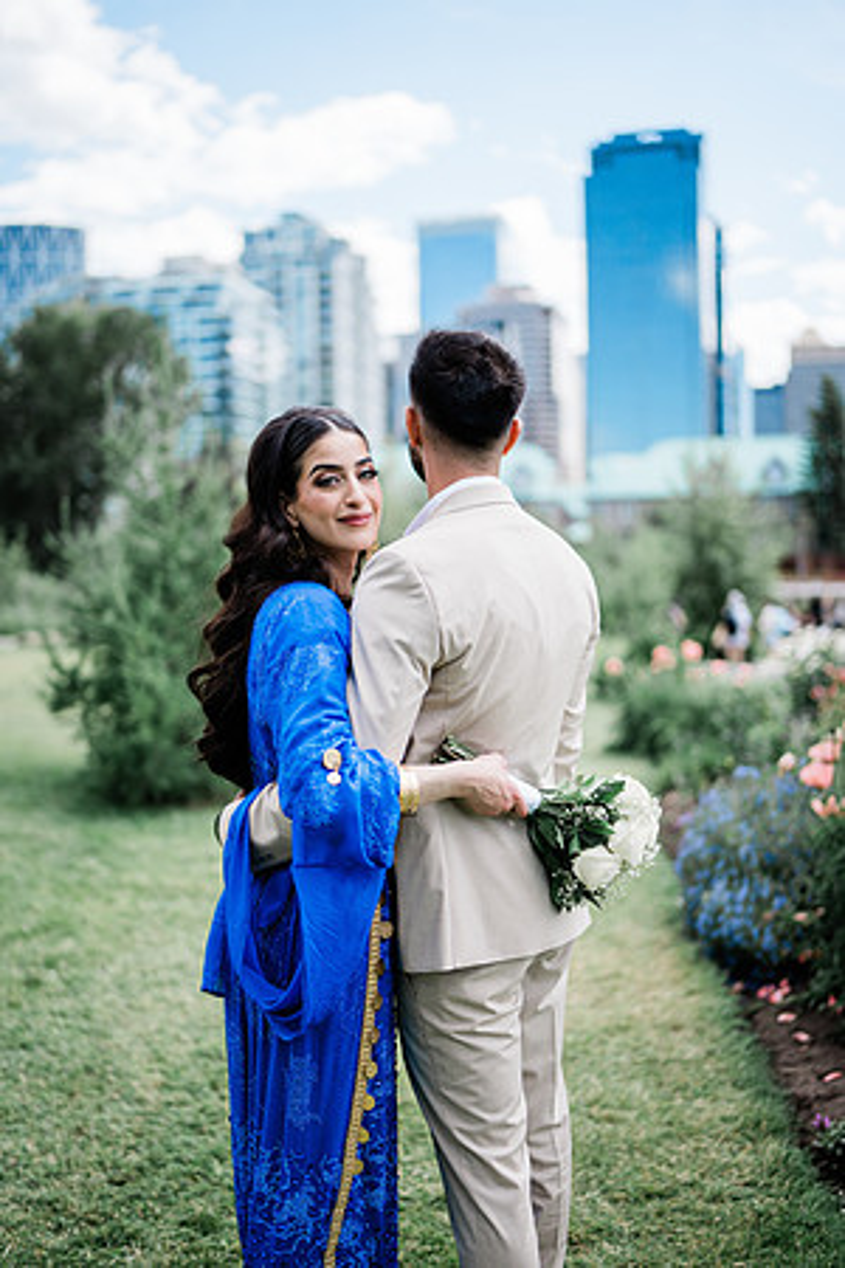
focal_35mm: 35
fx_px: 1232
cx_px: 422
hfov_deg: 37.9
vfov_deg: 54.4
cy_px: 634
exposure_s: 1/4000
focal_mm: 35
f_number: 1.2
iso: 125
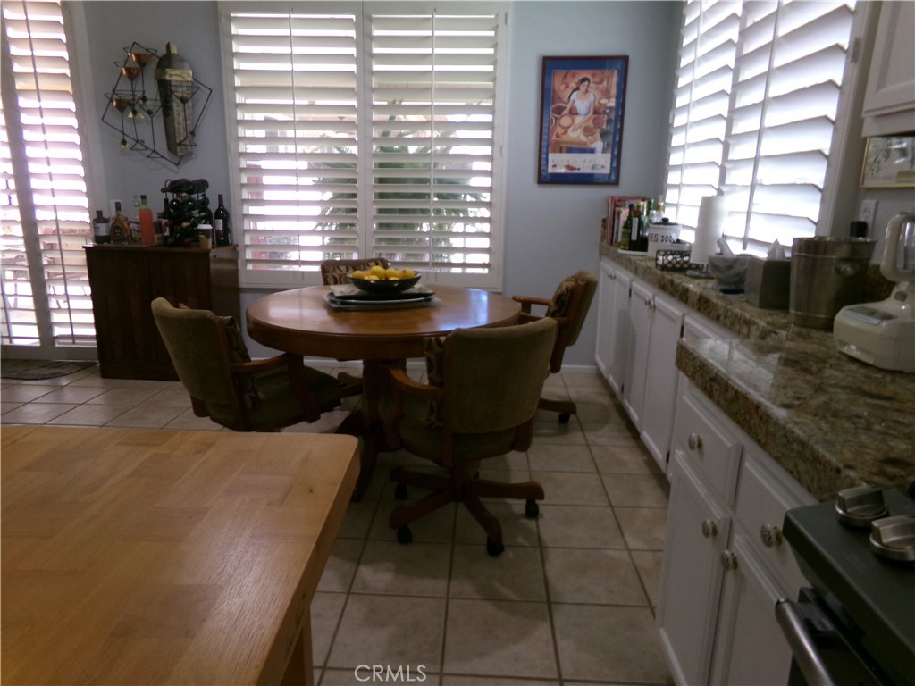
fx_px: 634
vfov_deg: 56.8
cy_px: 343
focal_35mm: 24
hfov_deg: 71.6
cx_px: 458
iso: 200
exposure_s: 1/25
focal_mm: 4.3
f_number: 3.7
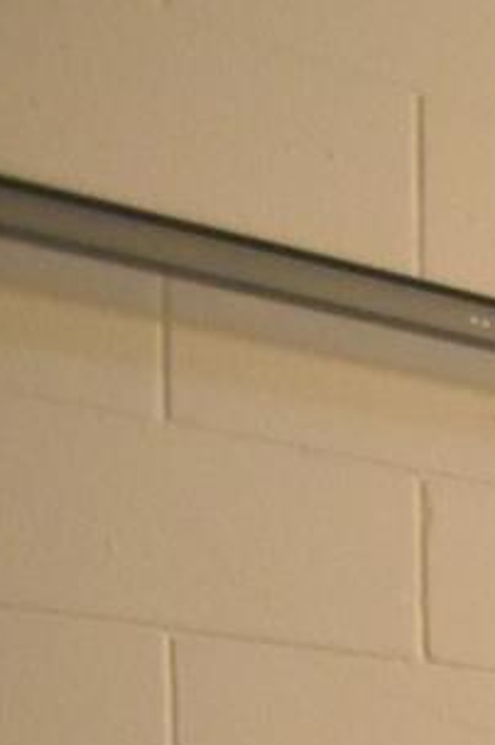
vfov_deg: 21.4
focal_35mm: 79
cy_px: 1127
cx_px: 1902
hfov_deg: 8.6
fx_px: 1633
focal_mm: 10
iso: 3600
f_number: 3.5
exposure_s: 1/60
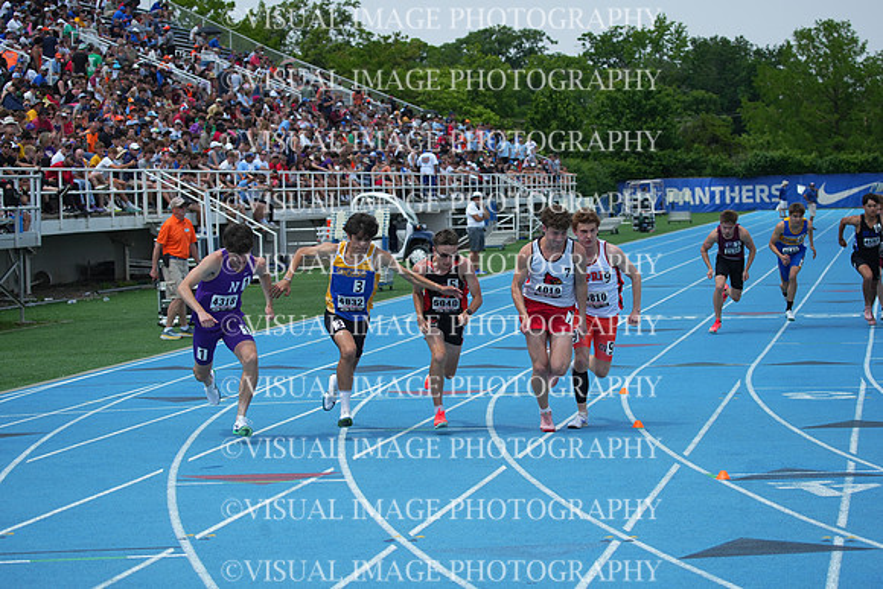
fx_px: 2576
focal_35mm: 105
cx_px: 442
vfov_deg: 13.0
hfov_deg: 19.5
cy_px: 294
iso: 400
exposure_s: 1/2000
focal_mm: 105
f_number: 5.6
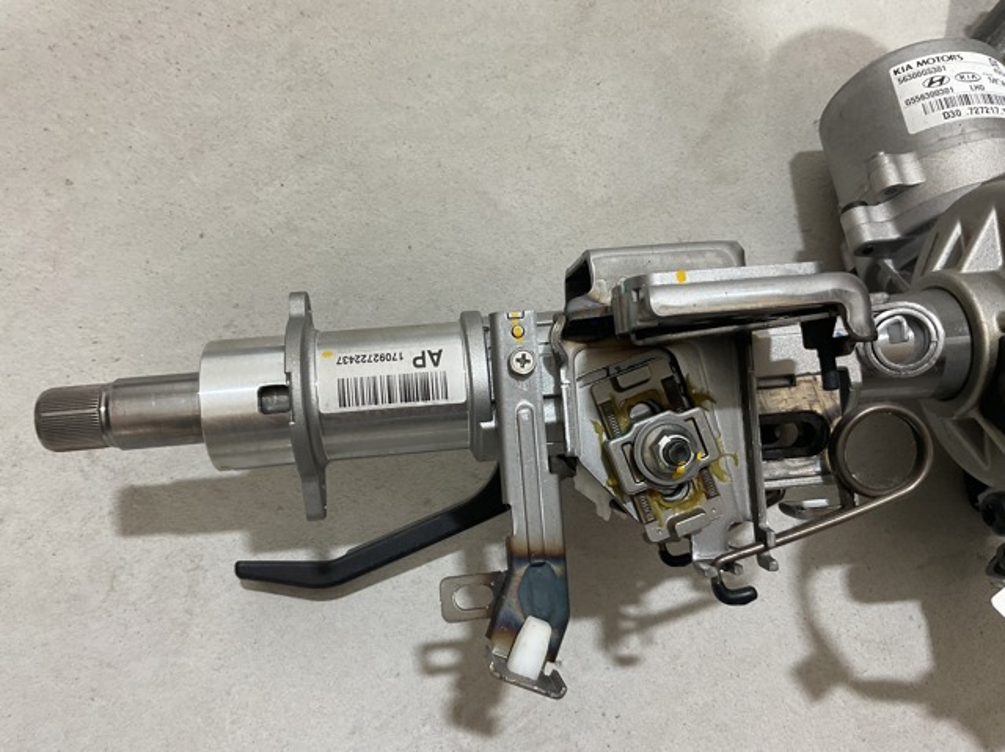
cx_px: 502
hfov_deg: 61.7
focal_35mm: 29
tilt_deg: -72.9
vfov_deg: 48.2
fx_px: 841
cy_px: 376
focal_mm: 3
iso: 50
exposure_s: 1/50
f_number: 1.8
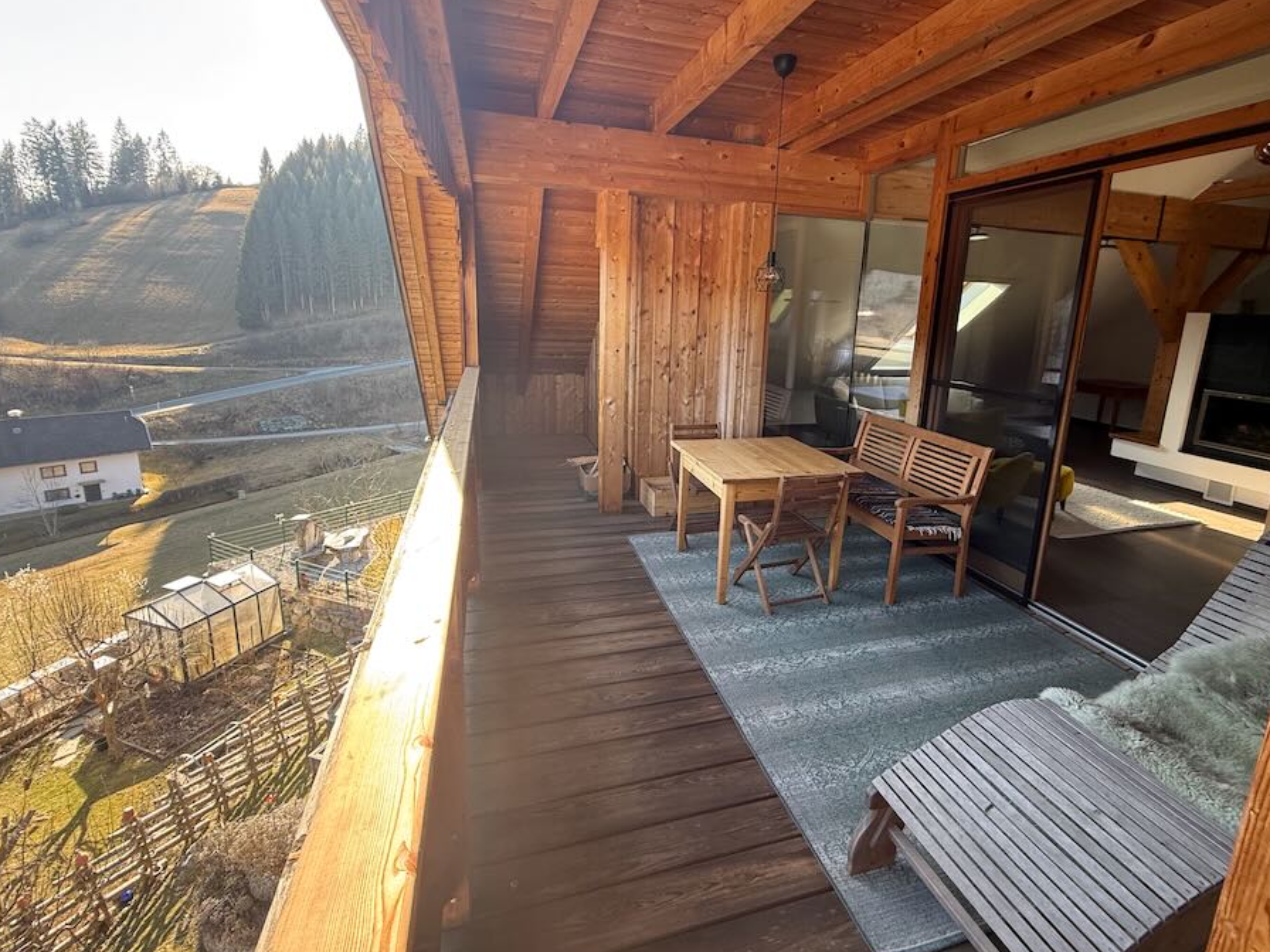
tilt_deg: -10.6
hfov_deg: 94.4
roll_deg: -1.9
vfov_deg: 77.8
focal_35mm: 16
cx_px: 666
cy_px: 422
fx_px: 587
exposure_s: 1/99
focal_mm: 2.22
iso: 80
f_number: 2.2
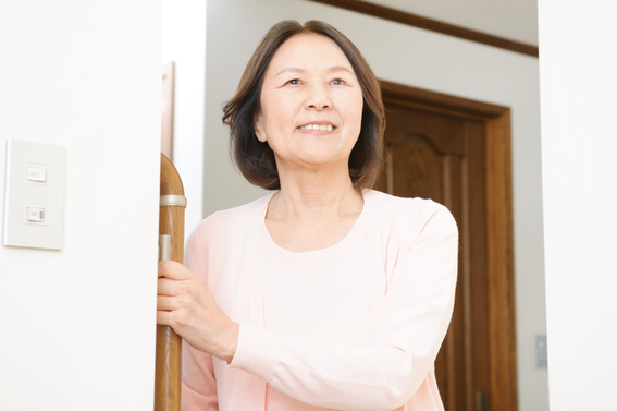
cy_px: 215
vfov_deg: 19.4
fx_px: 1199
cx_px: 344
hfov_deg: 28.8
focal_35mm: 70
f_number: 4.5
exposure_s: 1/60
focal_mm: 62
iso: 200
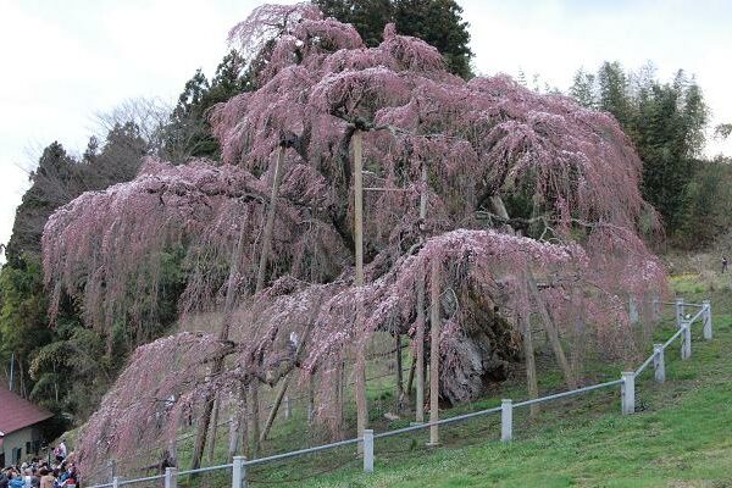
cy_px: 244
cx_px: 366
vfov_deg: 25.8
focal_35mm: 52
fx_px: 1067
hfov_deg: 37.9
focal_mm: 35
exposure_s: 1/640
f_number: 13
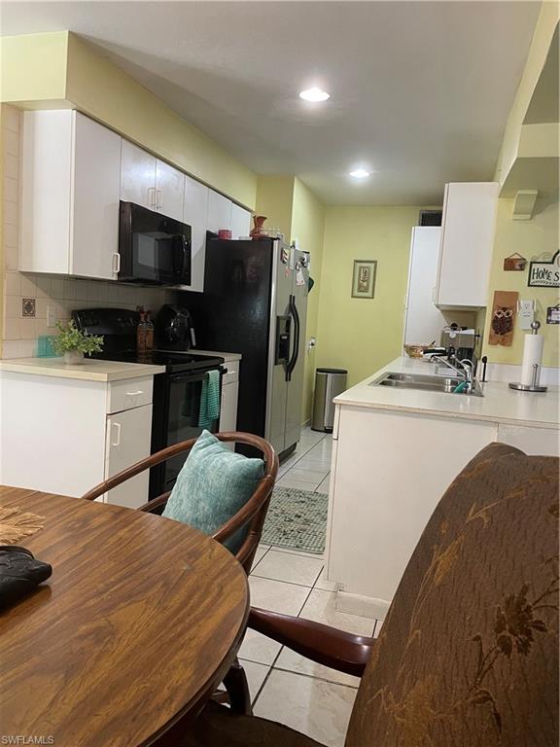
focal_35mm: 26
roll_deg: -2.4
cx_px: 280
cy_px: 374
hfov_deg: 53.1
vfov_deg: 67.3
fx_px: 561
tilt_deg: -4.8
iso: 200
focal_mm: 4.2
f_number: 1.6
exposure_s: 1/60
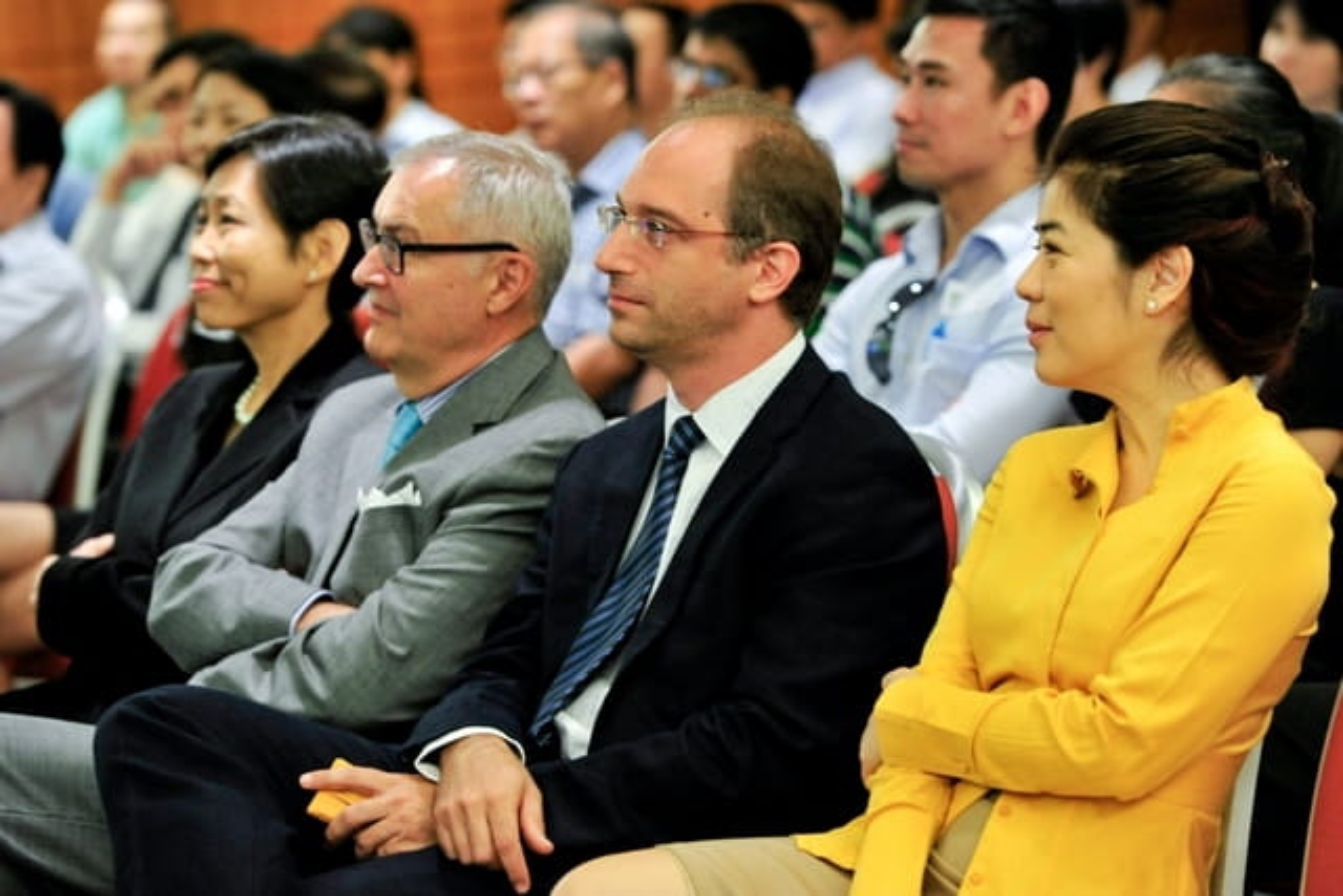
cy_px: 448
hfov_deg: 13.7
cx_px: 672
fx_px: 5597
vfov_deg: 9.2
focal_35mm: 150
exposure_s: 1/100
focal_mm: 150
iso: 4000
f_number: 4.5
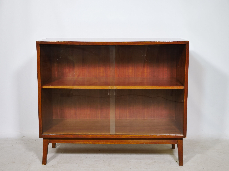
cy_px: 86
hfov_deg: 31.2
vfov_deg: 23.7
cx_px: 114
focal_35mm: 62
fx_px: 410
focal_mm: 31
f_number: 3.5
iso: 400
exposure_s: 1/80
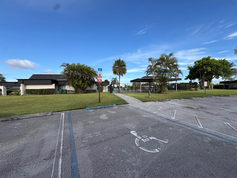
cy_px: 89
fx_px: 96
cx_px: 118
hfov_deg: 102.1
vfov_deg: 85.7
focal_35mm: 14
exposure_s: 1/1034
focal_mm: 2.22
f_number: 2.2
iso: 50
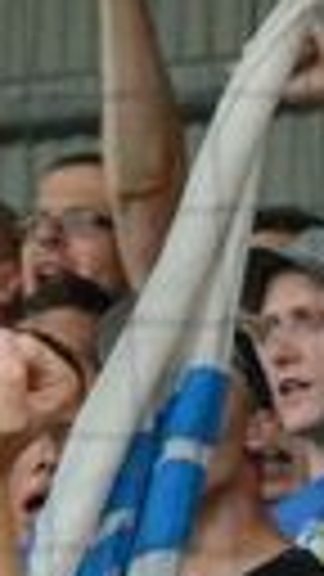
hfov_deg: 2.4
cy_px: 238
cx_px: 1274
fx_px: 7469
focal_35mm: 489
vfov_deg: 4.4
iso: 5000
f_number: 6.3
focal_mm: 70
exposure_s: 1/800
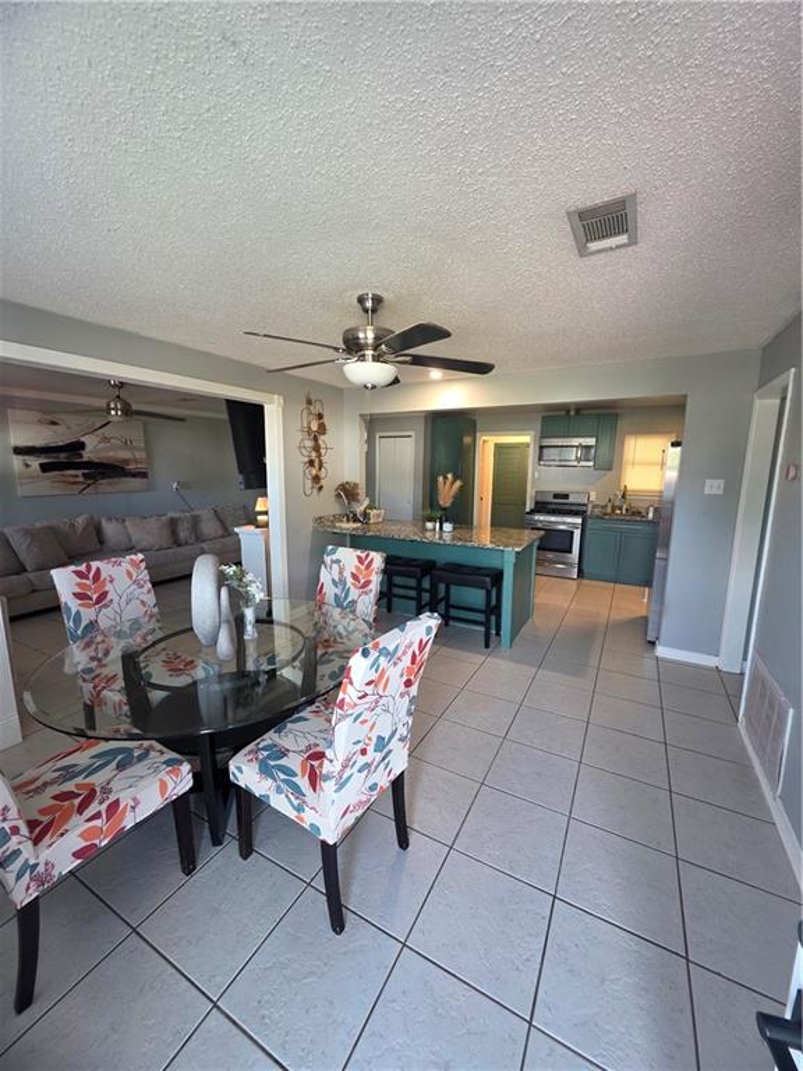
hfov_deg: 89.9
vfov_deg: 106.2
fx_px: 402
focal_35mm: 13
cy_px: 536
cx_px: 402
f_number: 1.9
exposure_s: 1/60
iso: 160
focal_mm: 2.2
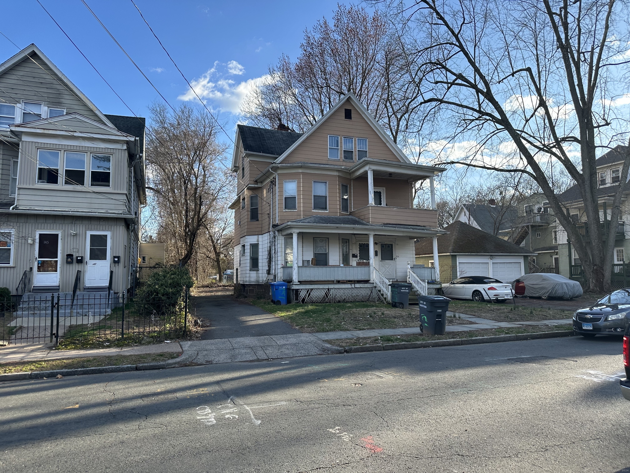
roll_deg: +0.5
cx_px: 315
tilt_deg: +4.9
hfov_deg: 71.6
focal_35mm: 24
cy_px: 236
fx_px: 437
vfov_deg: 56.8
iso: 80
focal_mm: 6.86
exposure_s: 1/1433
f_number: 1.78
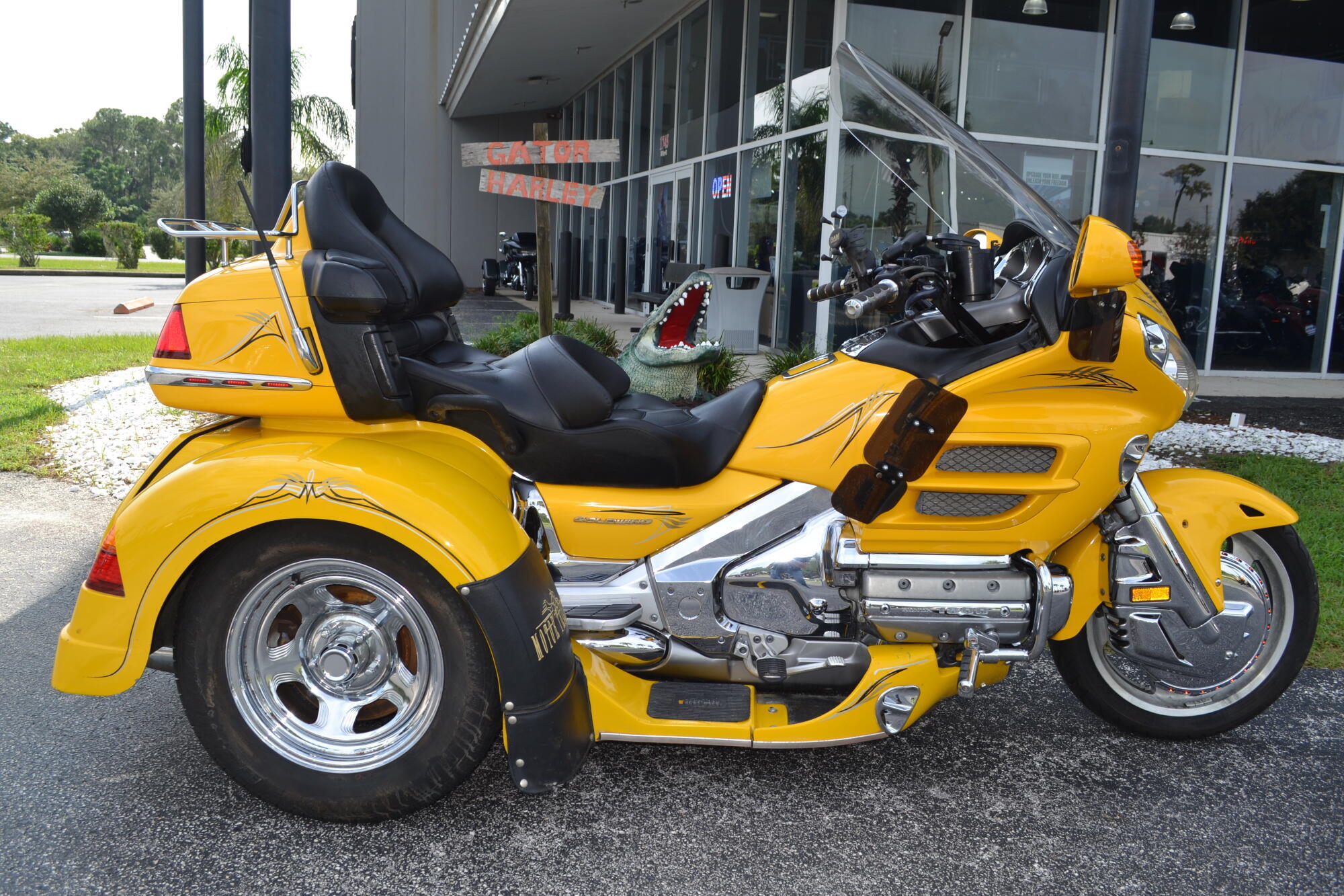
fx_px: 1120
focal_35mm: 30
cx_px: 672
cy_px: 448
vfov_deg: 43.6
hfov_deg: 61.9
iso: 100
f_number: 6.3
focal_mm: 20
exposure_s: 1/200
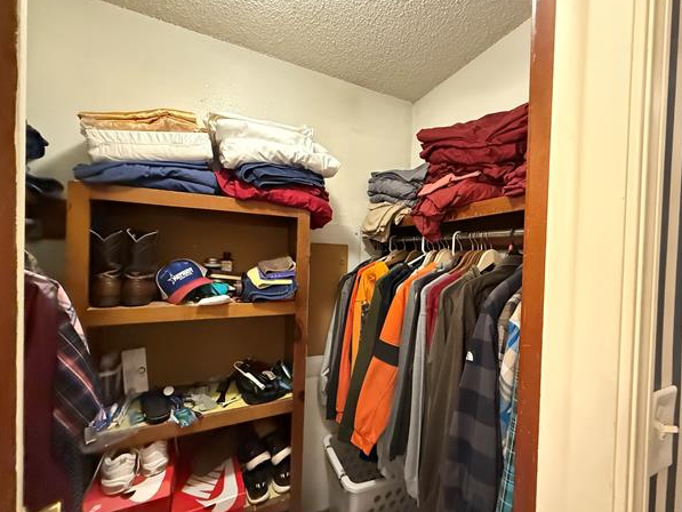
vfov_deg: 81.8
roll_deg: -1.6
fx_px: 296
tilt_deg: -0.9
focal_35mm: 15
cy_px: 262
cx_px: 358
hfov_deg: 98.1
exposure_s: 1/60
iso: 1250
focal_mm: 2.22
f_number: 2.2
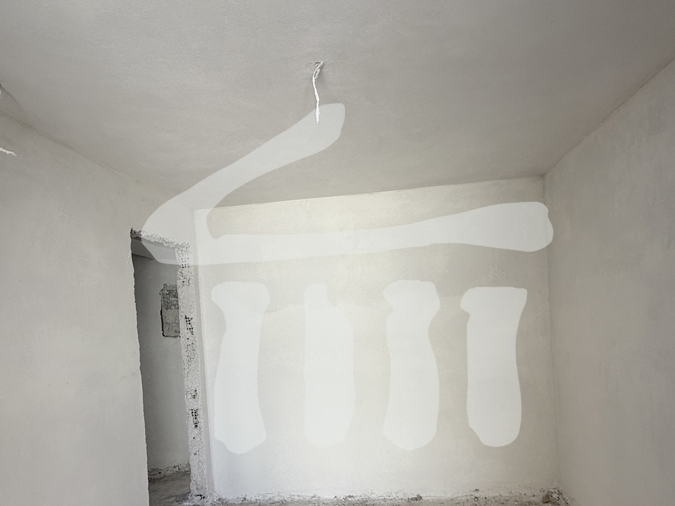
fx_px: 449
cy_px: 328
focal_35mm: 23
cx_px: 345
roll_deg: +2.3
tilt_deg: -2.5
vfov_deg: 57.9
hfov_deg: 73.9
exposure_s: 1/192
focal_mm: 2.22
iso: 50
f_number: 2.2
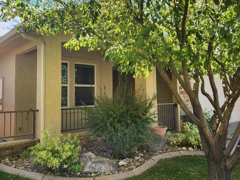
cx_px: 122
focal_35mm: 33
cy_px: 83
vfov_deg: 42.9
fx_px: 229
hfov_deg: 55.4
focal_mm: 5.4
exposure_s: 1/531
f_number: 1.8
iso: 20
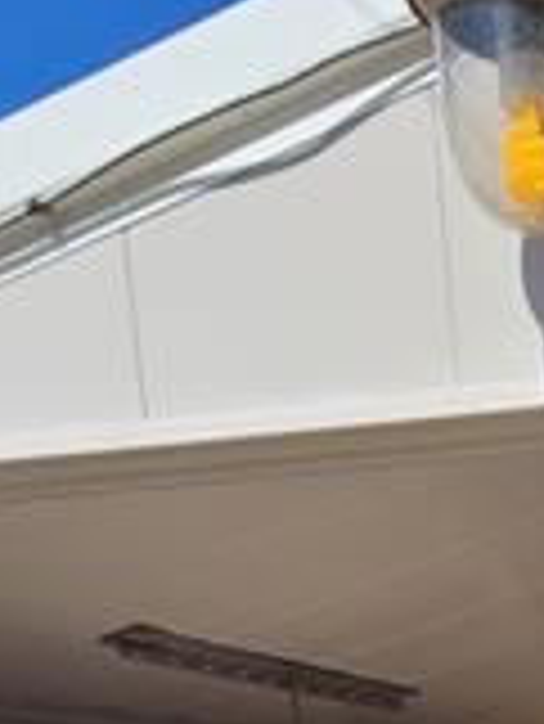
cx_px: 931
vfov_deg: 23.6
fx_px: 1297
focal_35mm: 62
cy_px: 1138
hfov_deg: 19.1
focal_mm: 2.2
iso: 50
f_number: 2.2
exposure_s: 1/2088
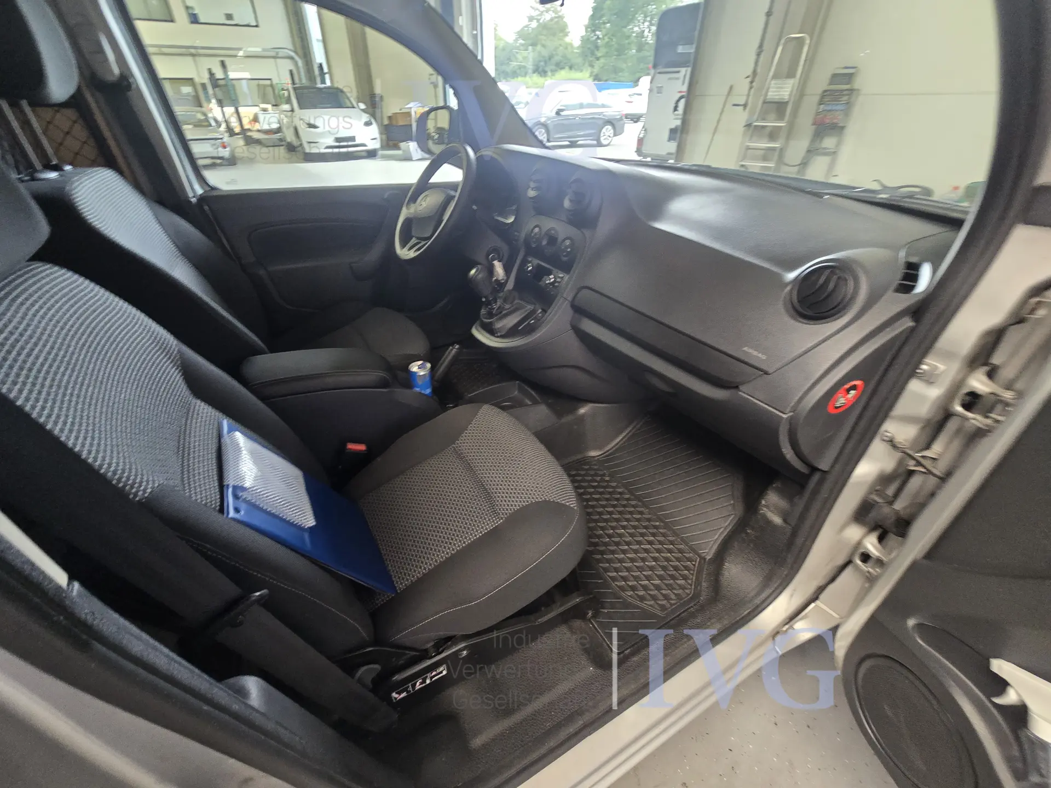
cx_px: 526
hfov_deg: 106.2
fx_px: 395
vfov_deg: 89.9
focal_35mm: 13
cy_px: 394
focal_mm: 2.2
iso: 250
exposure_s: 1/50
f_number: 2.2
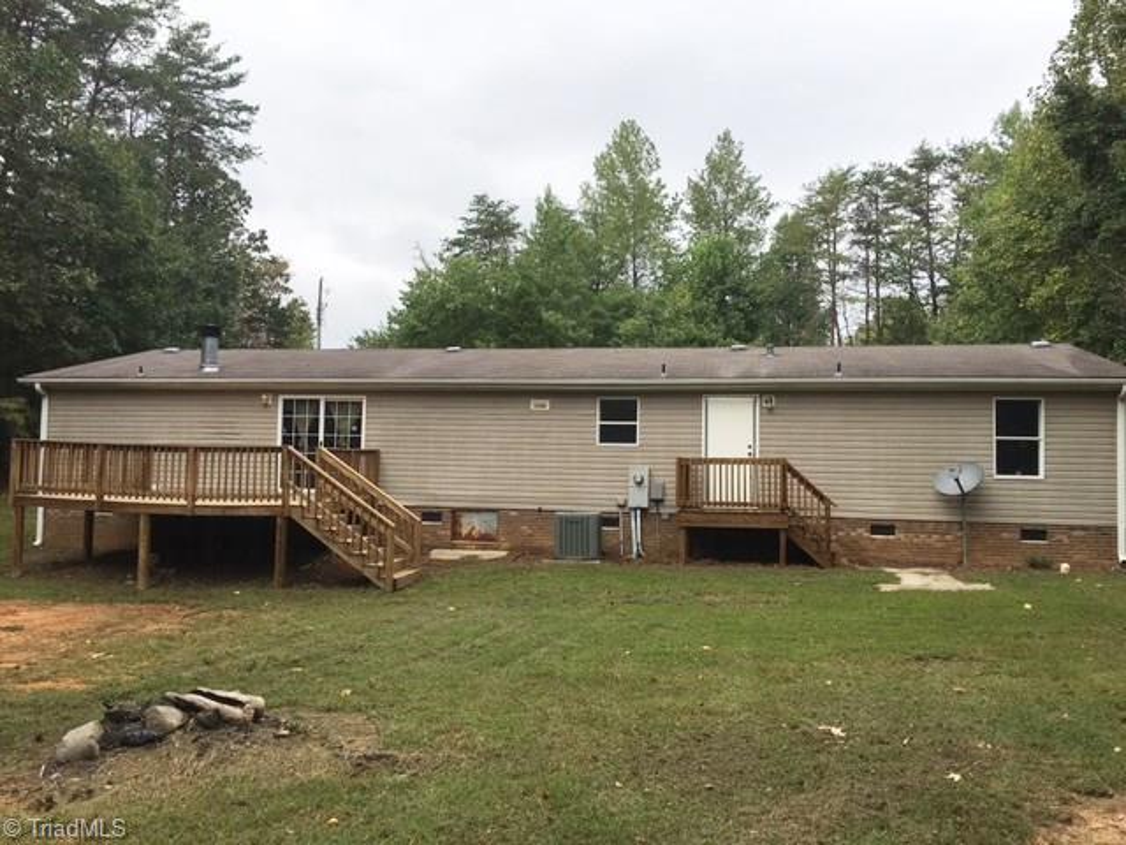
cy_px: 422
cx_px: 563
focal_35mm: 29
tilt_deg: +5.0
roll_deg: -1.4
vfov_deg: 48.2
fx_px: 943
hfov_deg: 61.7
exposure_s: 1/777
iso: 25
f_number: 2.2
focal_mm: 4.15
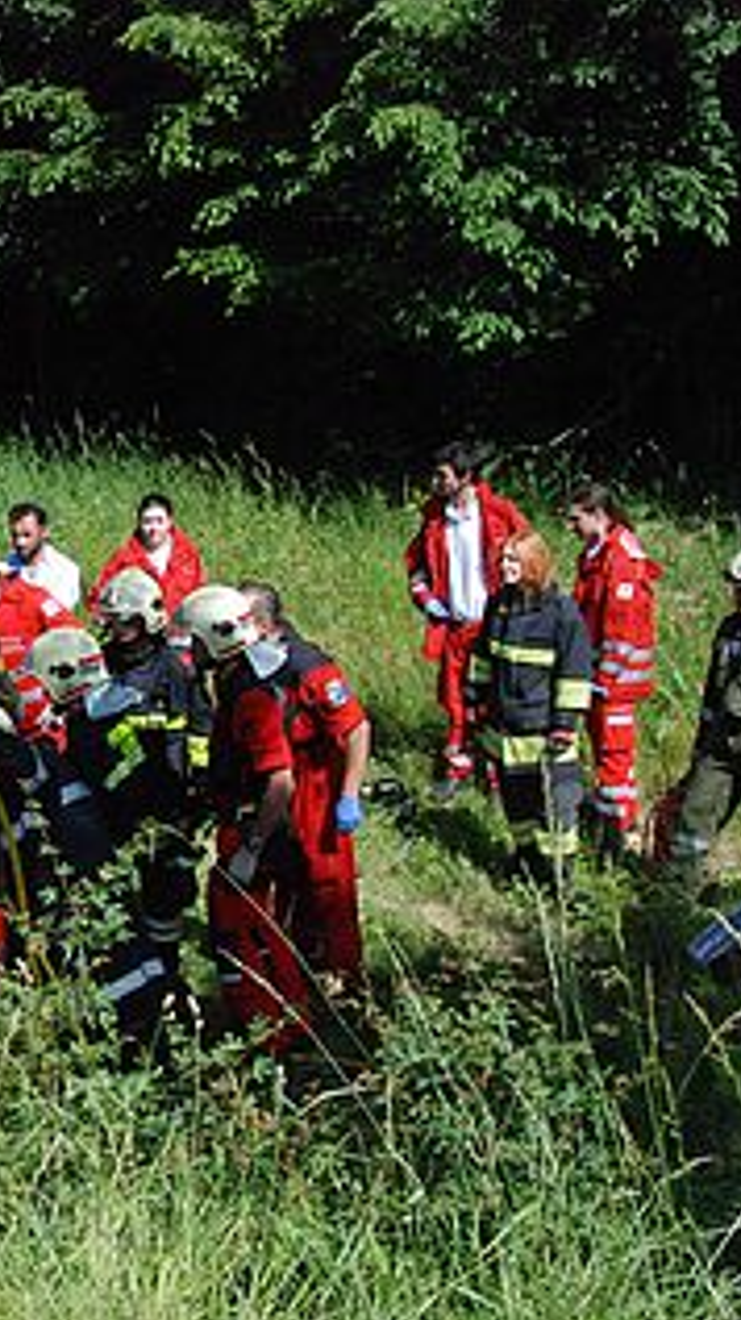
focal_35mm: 64
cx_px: -169
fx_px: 2231
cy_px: 660
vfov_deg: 33.0
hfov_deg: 17.9
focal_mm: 27
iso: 1250
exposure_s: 1/800
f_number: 14
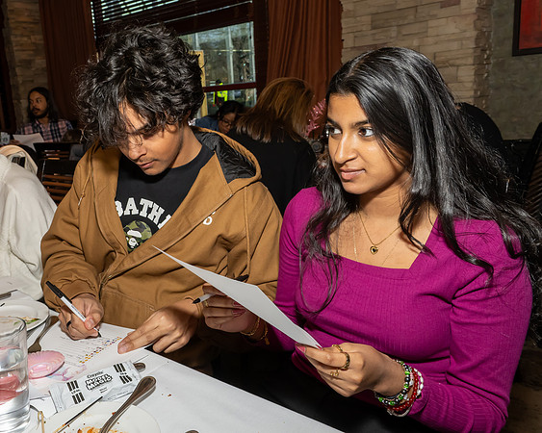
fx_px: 492
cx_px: 188
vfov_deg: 47.5
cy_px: 202
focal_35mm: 31
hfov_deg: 56.6
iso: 1000
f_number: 7.1
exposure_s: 1/250
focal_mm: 17
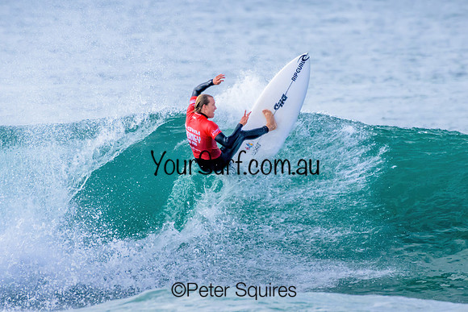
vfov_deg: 1.4
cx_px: 242
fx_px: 13239
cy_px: 136
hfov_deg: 2.0
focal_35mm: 1018
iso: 9000
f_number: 11
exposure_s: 1/3200
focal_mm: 900
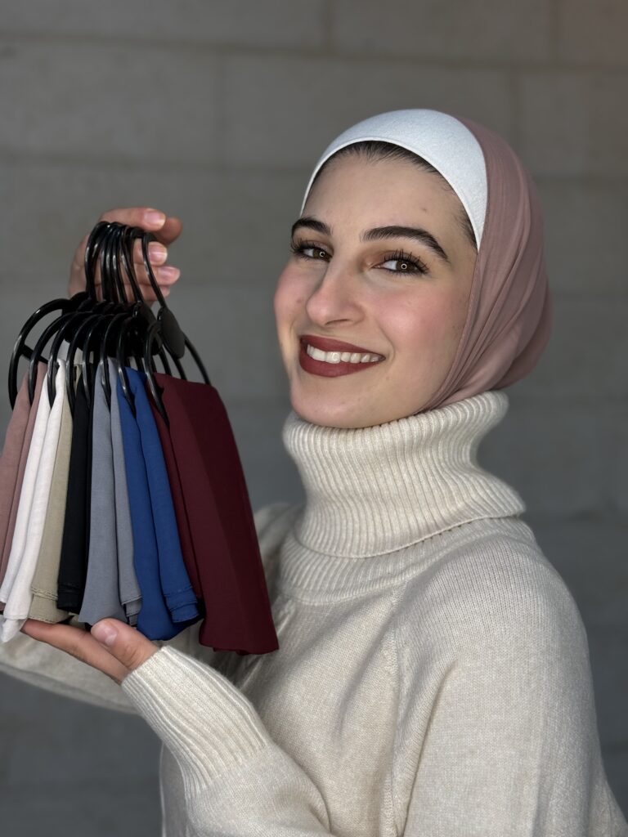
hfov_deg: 30.3
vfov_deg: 39.7
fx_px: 1161
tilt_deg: +3.9
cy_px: 418
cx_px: 314
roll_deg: +1.0
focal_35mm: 48
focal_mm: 6.76
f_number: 1.78
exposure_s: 1/195
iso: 64
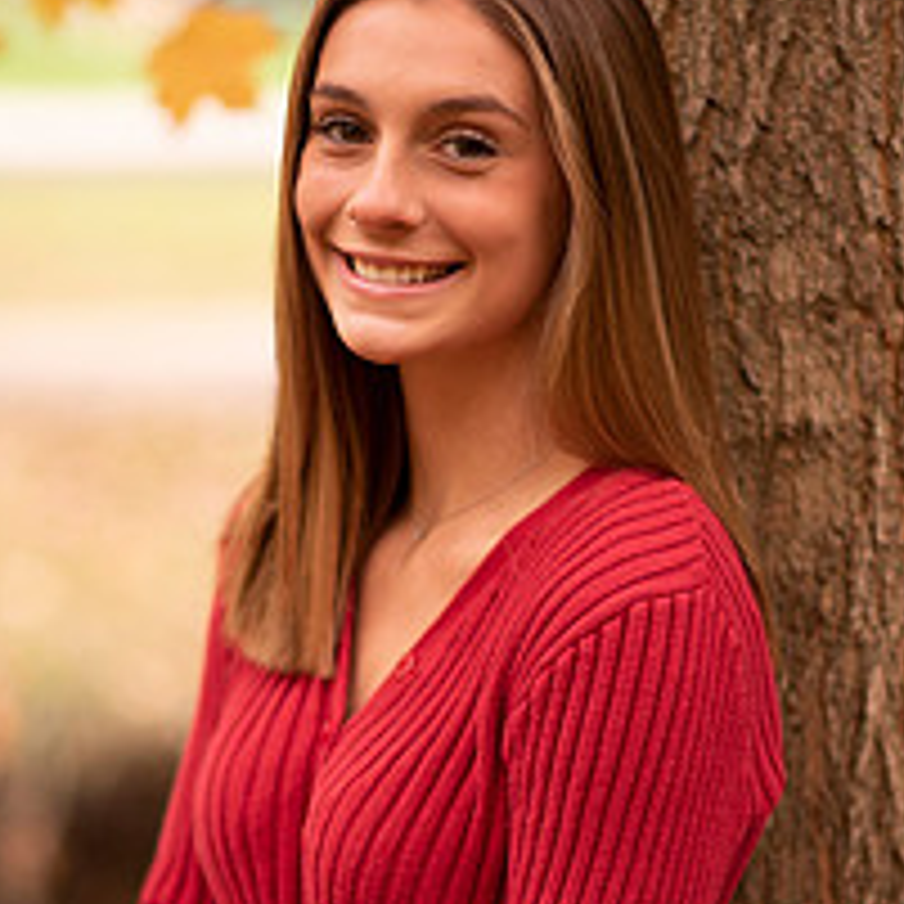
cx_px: 396
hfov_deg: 10.8
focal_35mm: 162
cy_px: 616
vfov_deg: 10.8
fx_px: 4786
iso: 100
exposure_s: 1/200
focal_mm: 85
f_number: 1.8
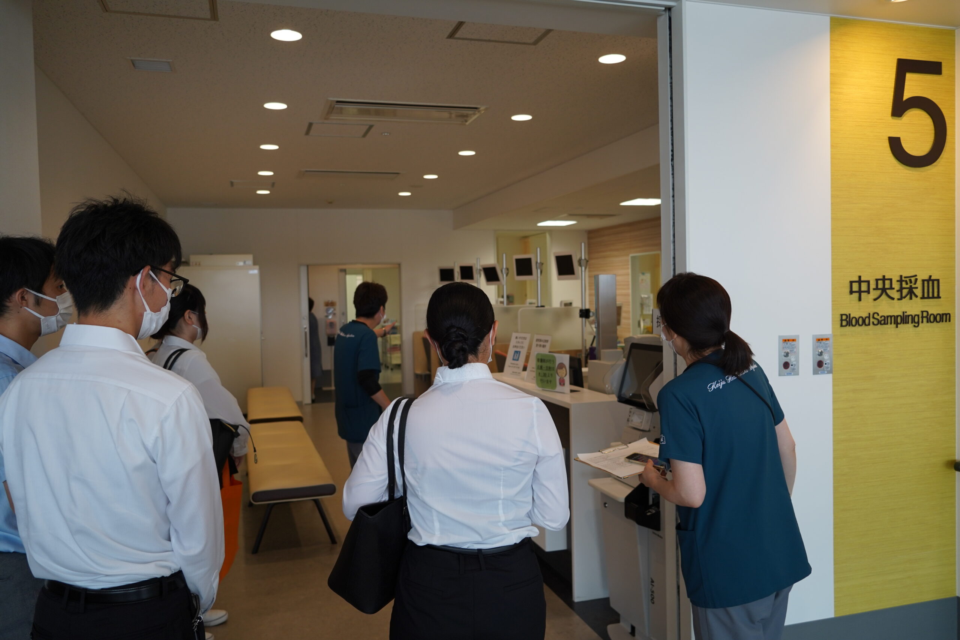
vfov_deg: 46.4
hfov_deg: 65.5
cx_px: 480
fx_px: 747
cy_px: 320
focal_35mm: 28
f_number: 4
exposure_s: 1/160
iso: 500
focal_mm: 28
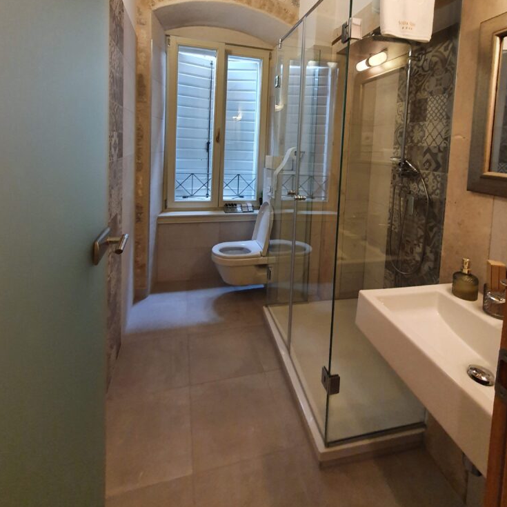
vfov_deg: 84.3
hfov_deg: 87.4
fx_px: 265
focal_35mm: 16
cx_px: 263
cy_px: 168
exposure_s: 1/33
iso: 320
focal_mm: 1.8
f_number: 2.2
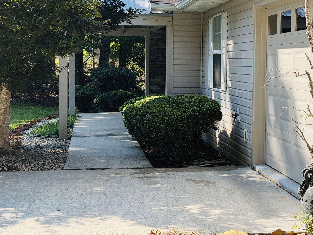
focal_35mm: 73
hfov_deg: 26.6
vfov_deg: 20.2
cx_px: 194
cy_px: 102
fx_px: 660
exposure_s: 1/1931
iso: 80
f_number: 1.78
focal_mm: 6.76
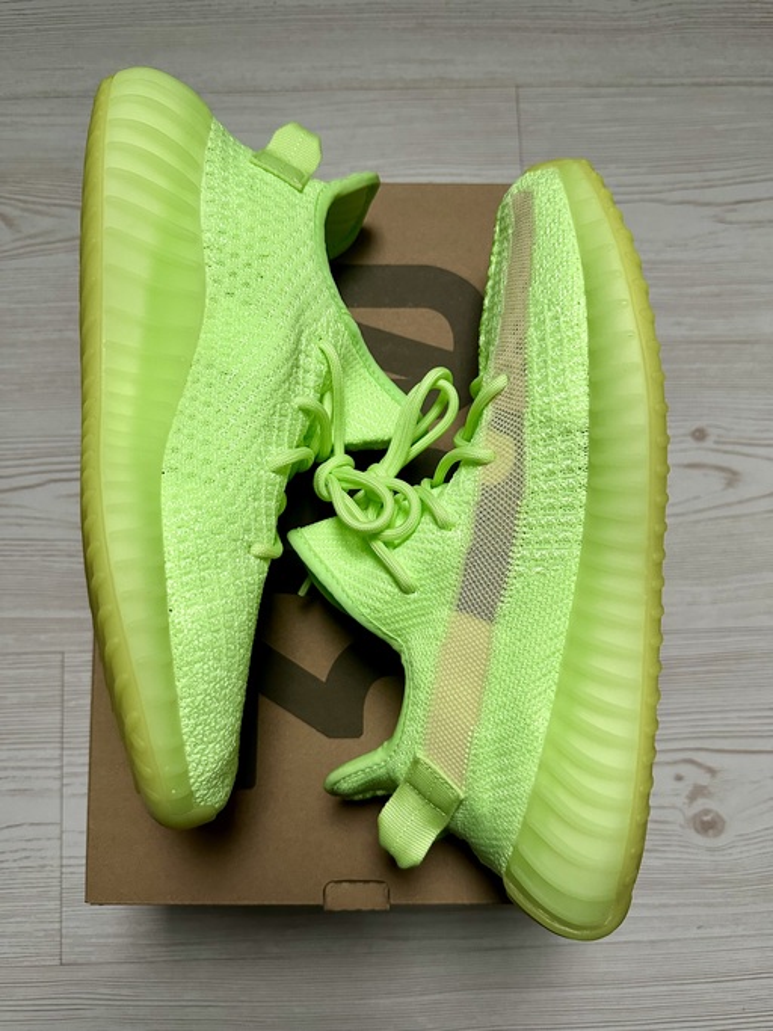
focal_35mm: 24
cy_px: 516
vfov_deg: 71.6
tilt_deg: -83.1
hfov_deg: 56.8
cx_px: 386
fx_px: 715
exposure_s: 1/60
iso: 500
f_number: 1.78
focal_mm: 6.86
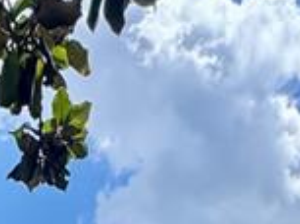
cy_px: 698
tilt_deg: +0.4
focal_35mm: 94
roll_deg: -0.3
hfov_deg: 20.3
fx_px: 813
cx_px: 6
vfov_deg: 10.4
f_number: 2.2
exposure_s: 1/548
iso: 40
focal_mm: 2.22
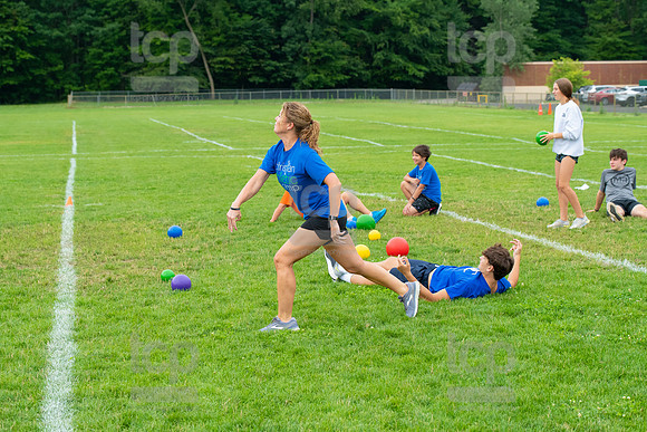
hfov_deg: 24.8
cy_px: 216
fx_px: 1474
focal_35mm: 82
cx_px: 324
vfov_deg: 16.7
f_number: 5.6
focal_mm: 82
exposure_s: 1/1000
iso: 1250
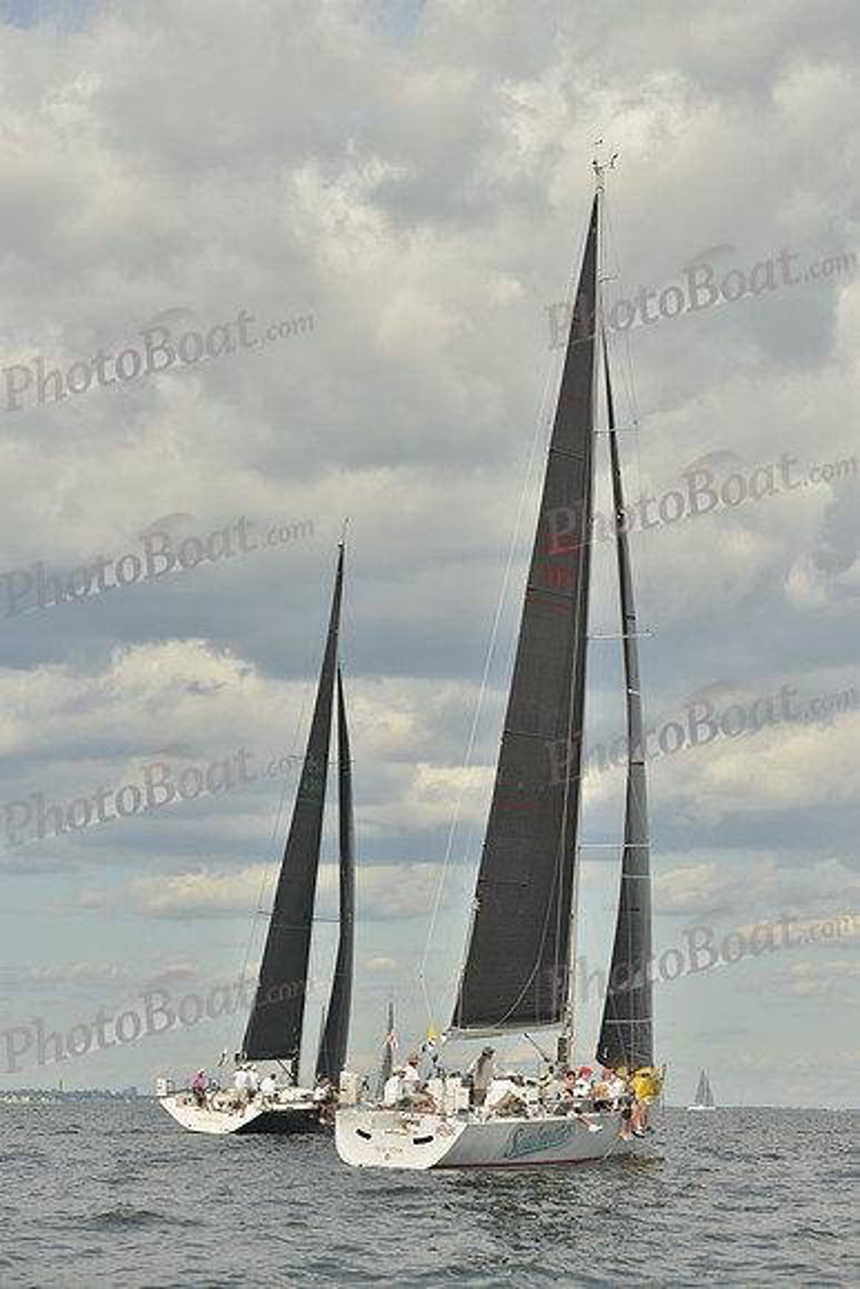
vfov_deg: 20.8
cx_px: 430
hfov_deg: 14.0
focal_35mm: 98
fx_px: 3509
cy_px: 644
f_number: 7.1
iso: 200
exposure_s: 1/1000
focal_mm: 98
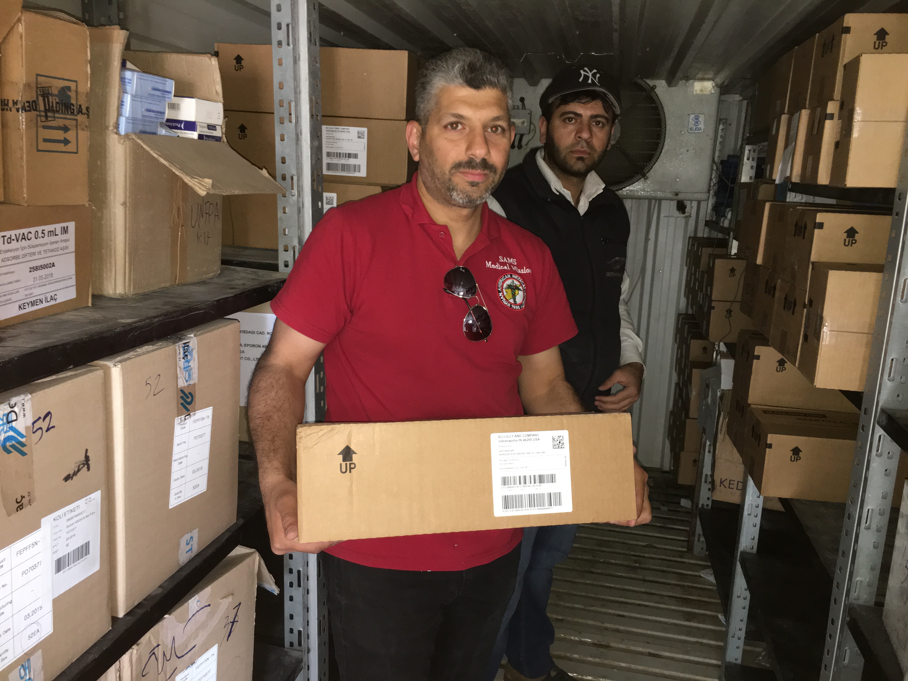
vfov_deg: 48.2
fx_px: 761
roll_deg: -2.0
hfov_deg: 61.7
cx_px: 454
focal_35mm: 29
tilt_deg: -12.1
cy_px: 340
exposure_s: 1/17
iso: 160
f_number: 2.2
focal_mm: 4.15
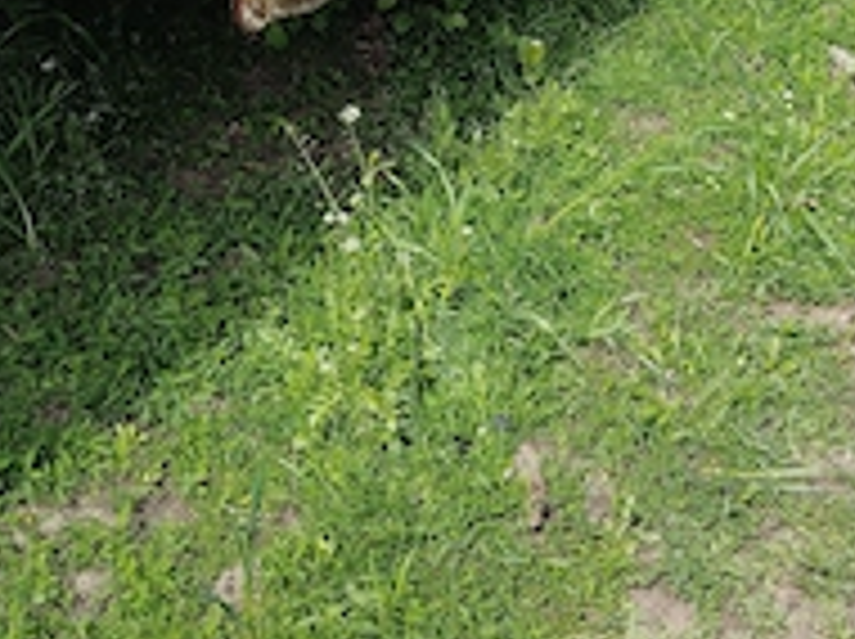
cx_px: 405
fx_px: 1505
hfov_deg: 31.7
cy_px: -68
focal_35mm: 61
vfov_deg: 22.6
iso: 50
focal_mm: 4.25
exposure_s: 1/202
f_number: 1.8
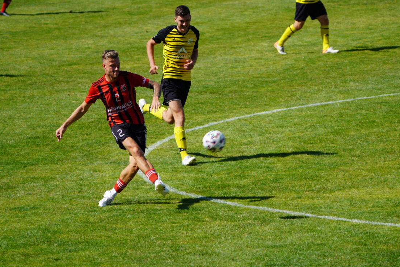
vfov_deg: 4.2
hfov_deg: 6.3
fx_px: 3622
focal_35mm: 326
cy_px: 138
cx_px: 215
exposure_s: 1/500
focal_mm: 200
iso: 100
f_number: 5.6
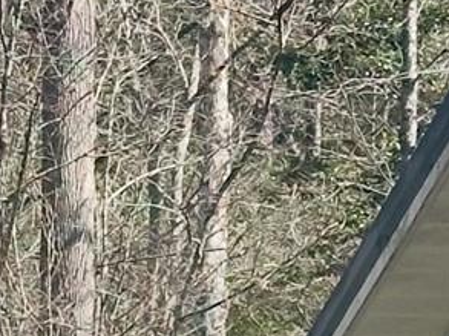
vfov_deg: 4.2
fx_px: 4353
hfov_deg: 5.6
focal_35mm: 336
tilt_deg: -1.1
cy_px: 1068
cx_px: -797
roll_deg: +0.8
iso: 64
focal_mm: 6.86
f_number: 1.78
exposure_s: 1/1721
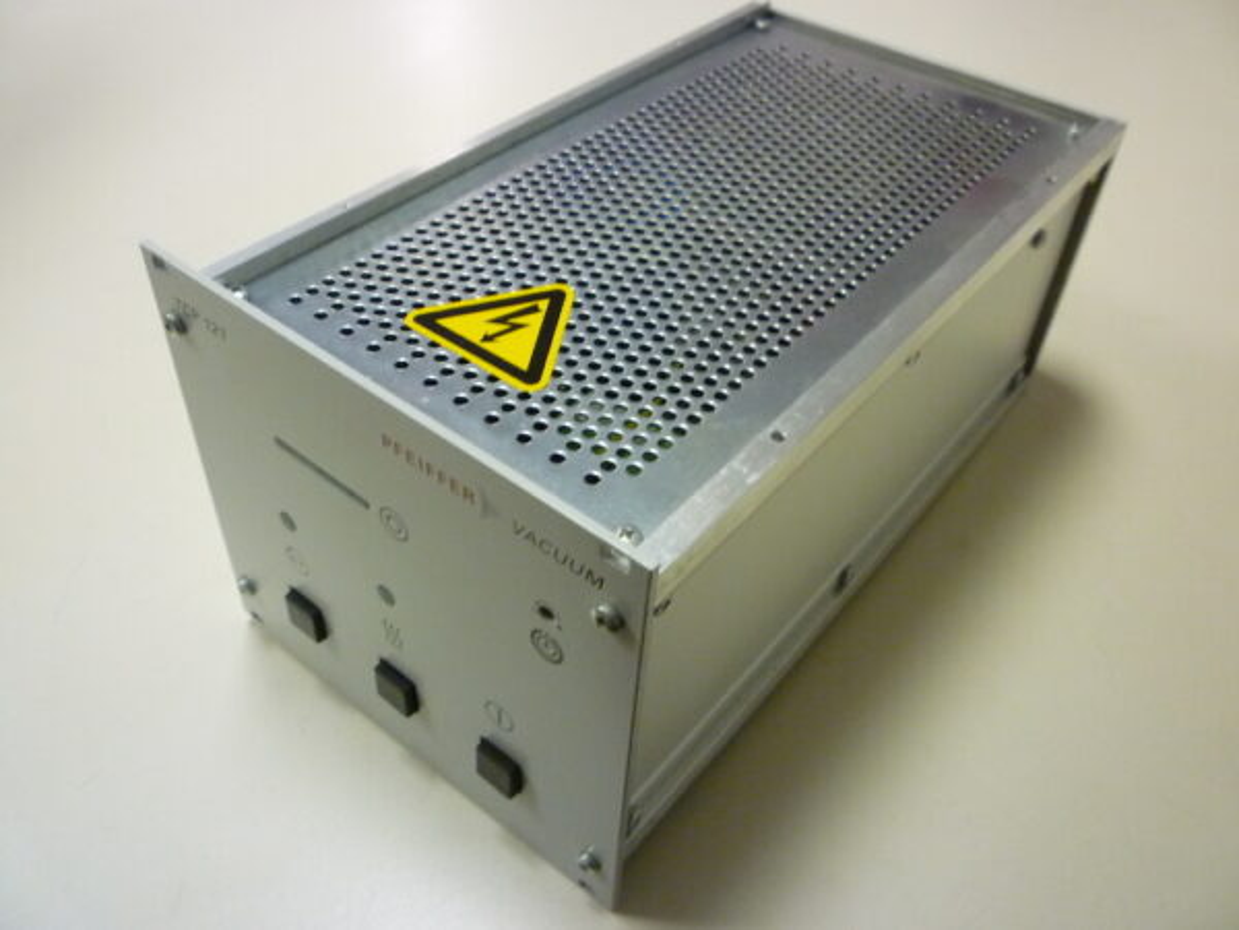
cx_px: 620
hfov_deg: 61.7
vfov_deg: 48.2
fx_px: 1038
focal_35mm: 29
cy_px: 465
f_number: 3.3
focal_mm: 5.2
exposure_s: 1/25
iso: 400
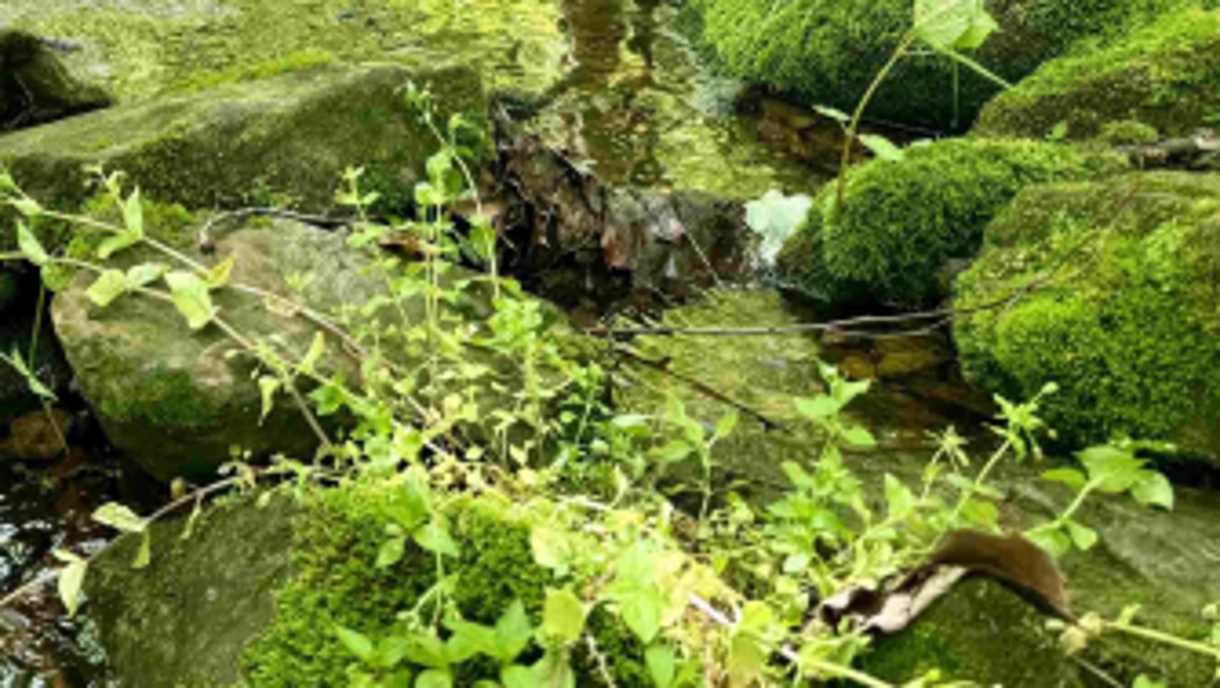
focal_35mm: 52
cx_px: 27
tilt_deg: -13.0
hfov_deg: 36.2
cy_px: -131
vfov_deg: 21.5
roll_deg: +1.8
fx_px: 1683
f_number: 1.78
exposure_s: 1/467
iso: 80
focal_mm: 6.76
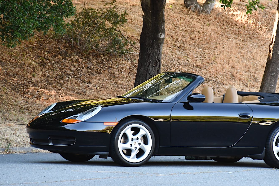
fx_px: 2178
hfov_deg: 7.3
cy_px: 94
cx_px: 180
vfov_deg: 4.9
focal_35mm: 281
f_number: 5.6
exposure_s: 1/250
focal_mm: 130
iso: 1000
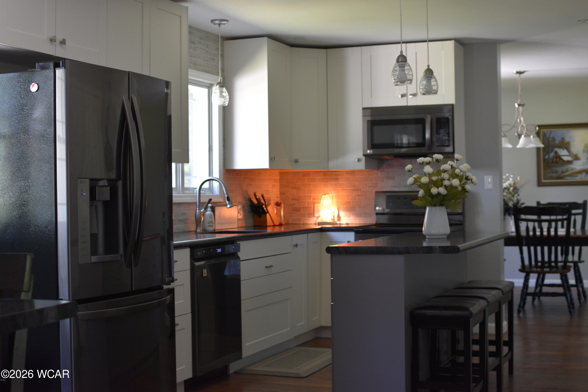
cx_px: 294
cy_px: 196
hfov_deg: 37.9
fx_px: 857
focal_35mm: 52
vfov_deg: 25.8
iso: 800
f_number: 3.2
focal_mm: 35
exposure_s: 1/60
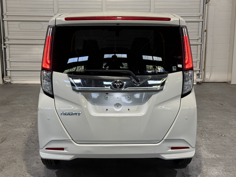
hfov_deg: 38.9
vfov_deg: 29.7
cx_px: 118
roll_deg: -0.4
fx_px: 334
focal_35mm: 49
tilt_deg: -11.1
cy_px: 89
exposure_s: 1/60
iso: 64
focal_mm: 6.76
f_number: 1.78
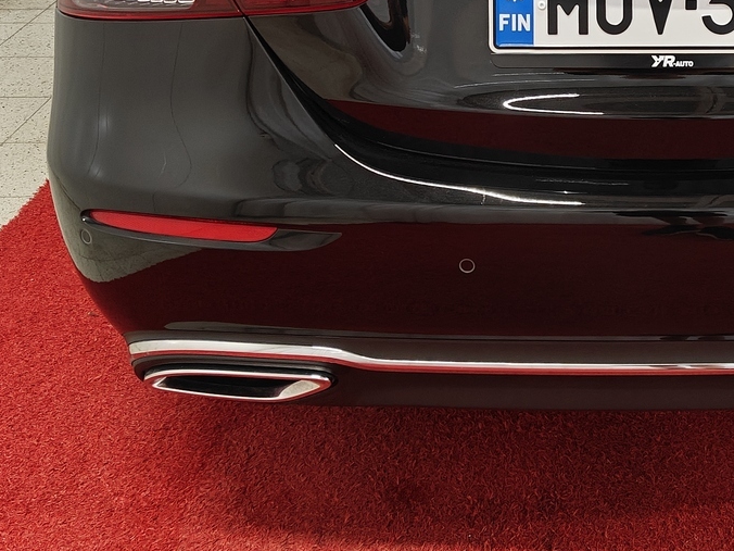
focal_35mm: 66
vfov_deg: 21.5
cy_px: -1
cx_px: 673
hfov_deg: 28.2
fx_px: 1399
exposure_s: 1/50
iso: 80
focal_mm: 5.59
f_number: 1.8
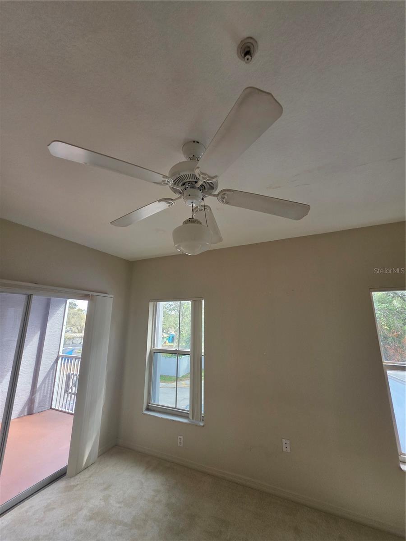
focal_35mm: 13
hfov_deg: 89.9
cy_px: 270
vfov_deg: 106.2
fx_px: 203
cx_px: 203
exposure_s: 1/120
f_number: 1.9
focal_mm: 2.2
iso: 100
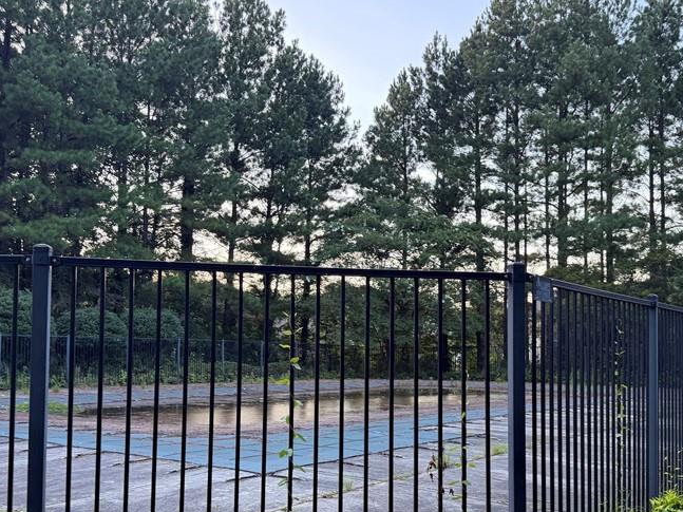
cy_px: 303
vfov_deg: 37.6
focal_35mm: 38
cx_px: 354
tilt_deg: +3.9
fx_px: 750
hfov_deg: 49.0
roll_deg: -0.3
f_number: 1.78
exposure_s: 1/67
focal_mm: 6.76
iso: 200
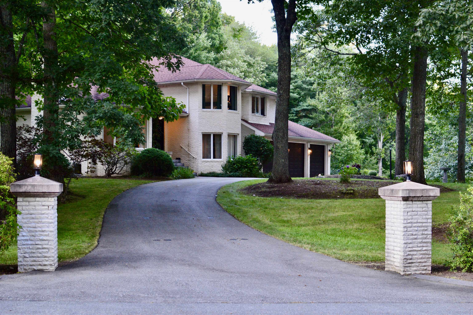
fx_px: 689
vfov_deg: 25.7
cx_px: 236
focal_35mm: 52
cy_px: 158
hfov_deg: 37.9
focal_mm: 35
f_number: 4.5
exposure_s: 1/60
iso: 800
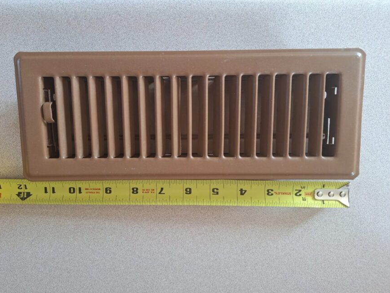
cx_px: 187
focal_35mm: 24
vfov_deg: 56.8
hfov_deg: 71.6
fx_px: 270
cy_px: 150
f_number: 1.8
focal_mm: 5.54
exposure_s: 1/40
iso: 100
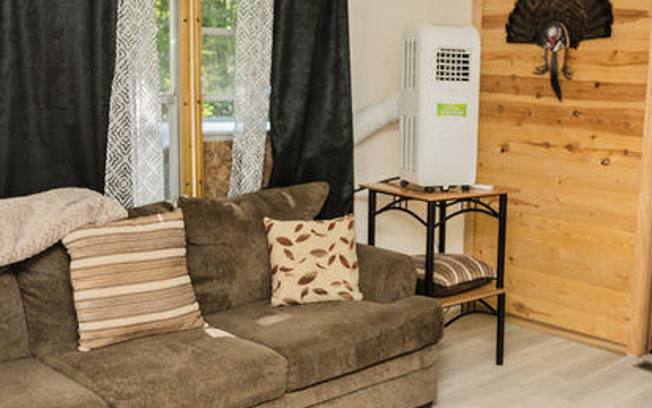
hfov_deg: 45.5
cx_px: 439
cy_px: 217
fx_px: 764
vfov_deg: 29.8
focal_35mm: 43
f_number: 3.5
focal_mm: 17
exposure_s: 1/80
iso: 500
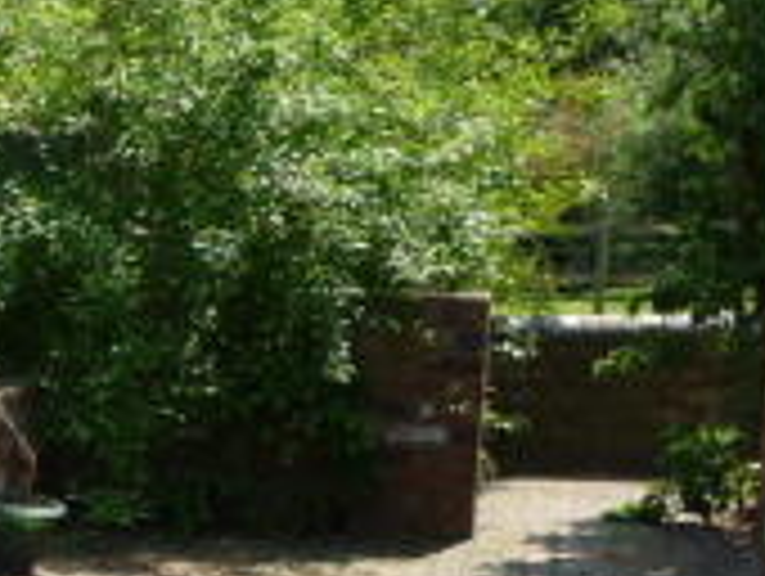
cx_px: -448
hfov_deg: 15.7
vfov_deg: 12.9
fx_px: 2501
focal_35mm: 113
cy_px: 614
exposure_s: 1/640
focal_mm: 5.5
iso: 80
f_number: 2.8
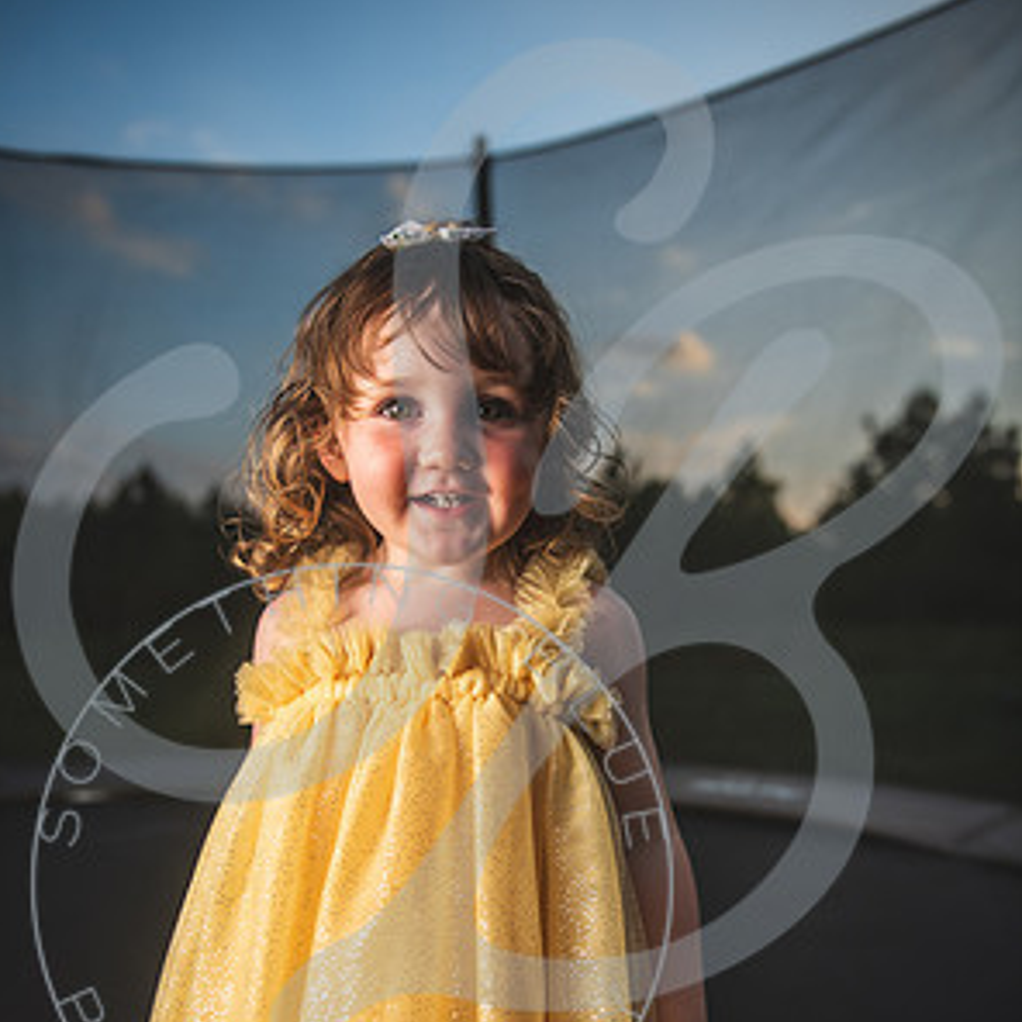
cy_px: 621
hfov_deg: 52.5
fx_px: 1035
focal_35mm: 31
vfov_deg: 52.1
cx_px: 508
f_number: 2.8
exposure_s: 1/1000
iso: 100
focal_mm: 24
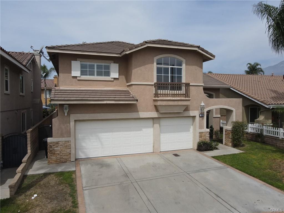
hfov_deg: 71.6
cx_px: 142
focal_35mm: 24
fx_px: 197
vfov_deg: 56.8
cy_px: 106
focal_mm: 4.5
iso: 100
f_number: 2.8
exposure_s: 1/1250
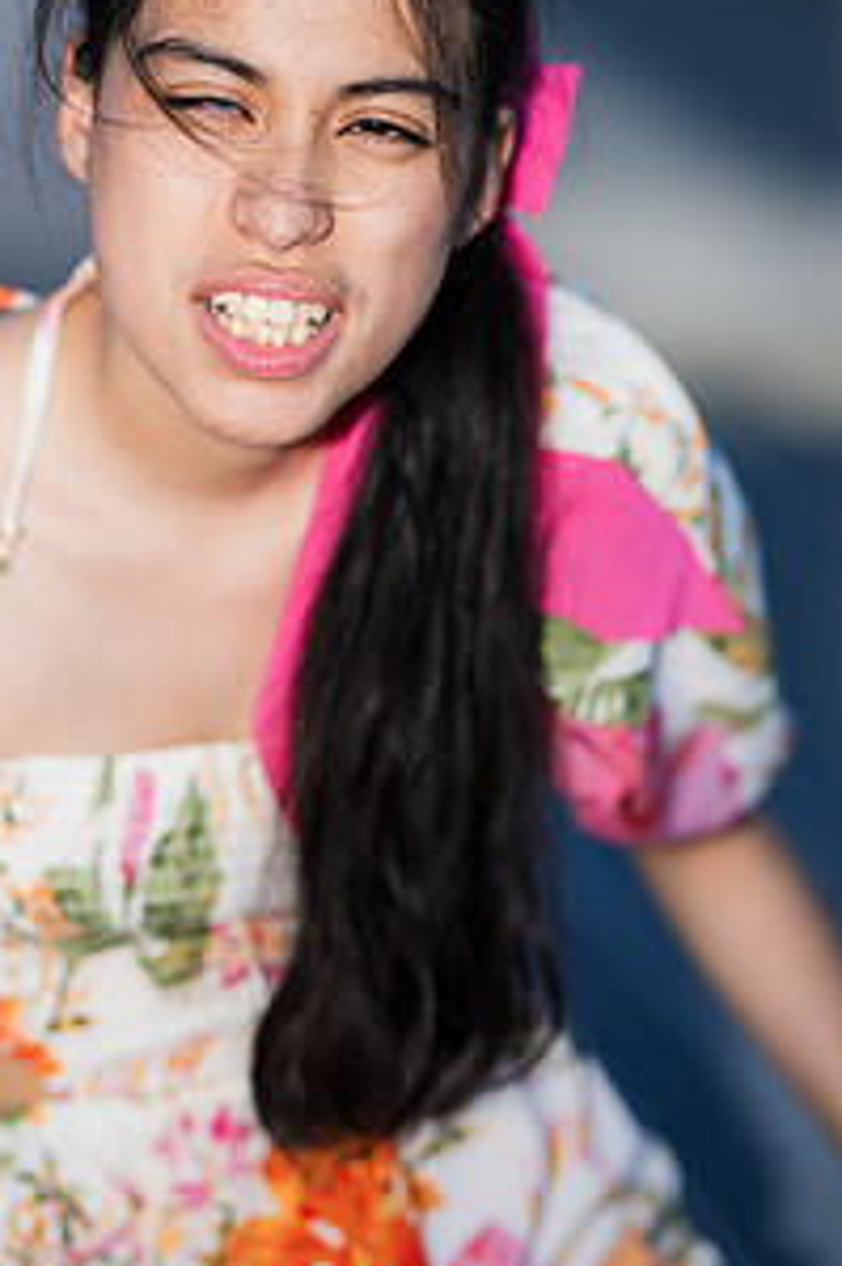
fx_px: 4496
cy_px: 555
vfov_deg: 16.0
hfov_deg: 10.7
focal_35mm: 128
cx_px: 296
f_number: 1.8
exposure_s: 1/1250
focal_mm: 85
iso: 100
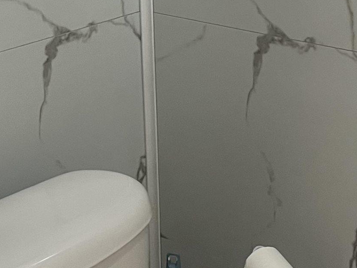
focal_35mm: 96
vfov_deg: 15.4
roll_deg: -0.6
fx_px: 990
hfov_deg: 20.3
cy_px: 111
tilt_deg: -21.4
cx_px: 264
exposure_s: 1/60
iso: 500
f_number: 1.6
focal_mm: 5.1
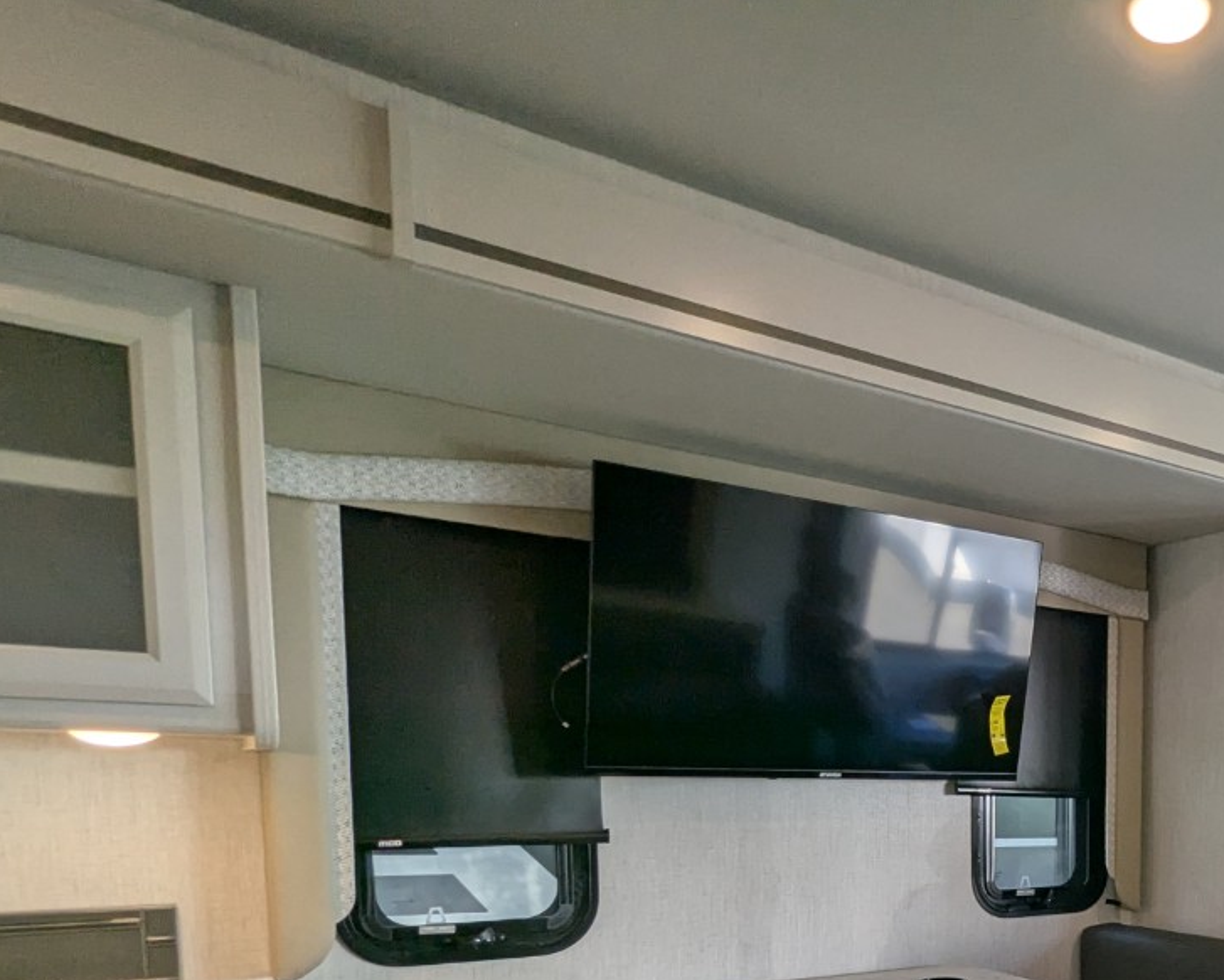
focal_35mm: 30
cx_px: 1115
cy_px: 877
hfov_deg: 51.4
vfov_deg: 44.3
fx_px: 1087
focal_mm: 2.35
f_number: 2.2
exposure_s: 1/187
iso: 89
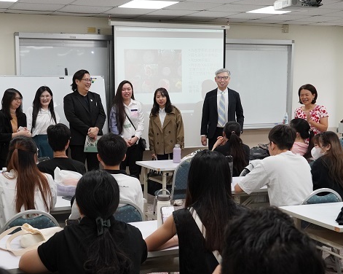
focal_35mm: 56
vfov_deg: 27.0
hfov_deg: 33.3
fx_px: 568
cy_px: 165
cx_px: 117
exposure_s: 1/200
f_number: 5.6
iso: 1600
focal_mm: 26
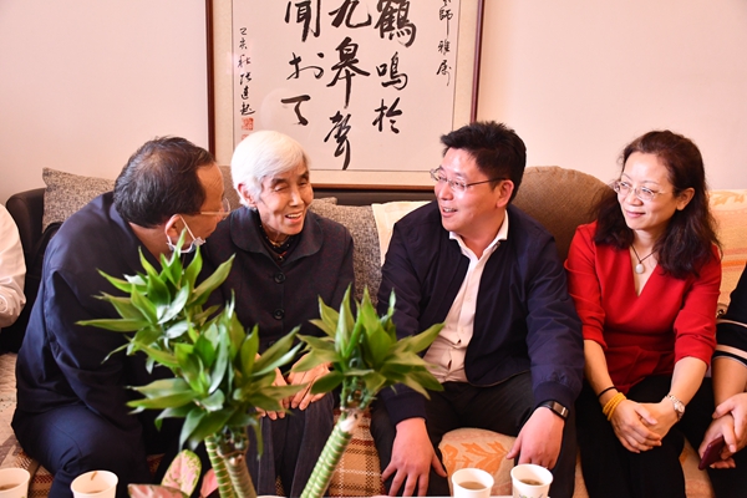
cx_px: 374
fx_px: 809
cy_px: 249
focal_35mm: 39
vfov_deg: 34.2
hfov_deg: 49.6
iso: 2000
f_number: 3.8
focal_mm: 26
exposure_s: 1/50
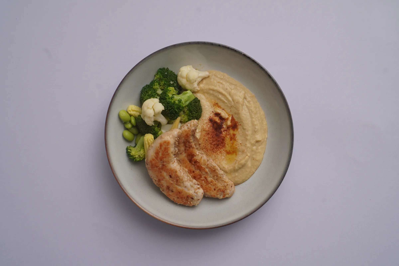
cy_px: 133
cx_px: 200
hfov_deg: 37.9
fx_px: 582
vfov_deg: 25.8
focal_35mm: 52
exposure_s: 1/6
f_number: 11
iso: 200
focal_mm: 35
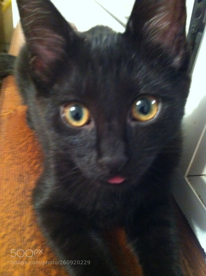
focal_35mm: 35
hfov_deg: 40.6
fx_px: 278
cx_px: 103
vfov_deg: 52.7
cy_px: 138
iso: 1000
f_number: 2.8
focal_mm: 3.85
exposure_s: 1/15
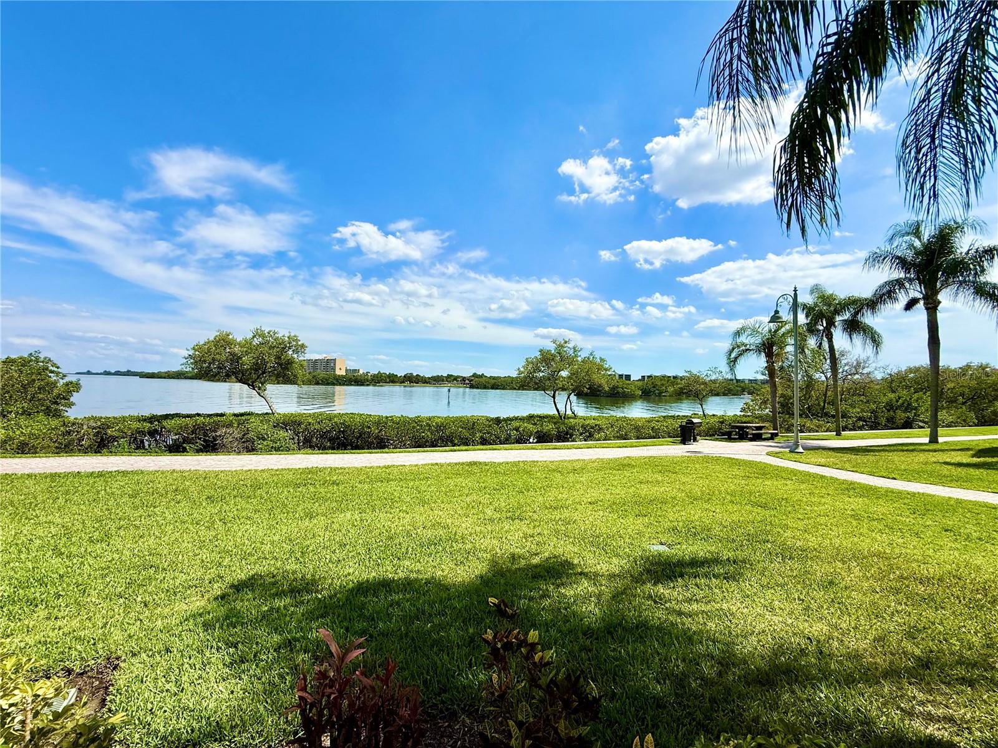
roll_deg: -1.3
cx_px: 499
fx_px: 404
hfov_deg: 102.1
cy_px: 374
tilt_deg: +1.7
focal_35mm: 14
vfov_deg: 85.7
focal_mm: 2.22
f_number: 2.2
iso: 50
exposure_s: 1/3891
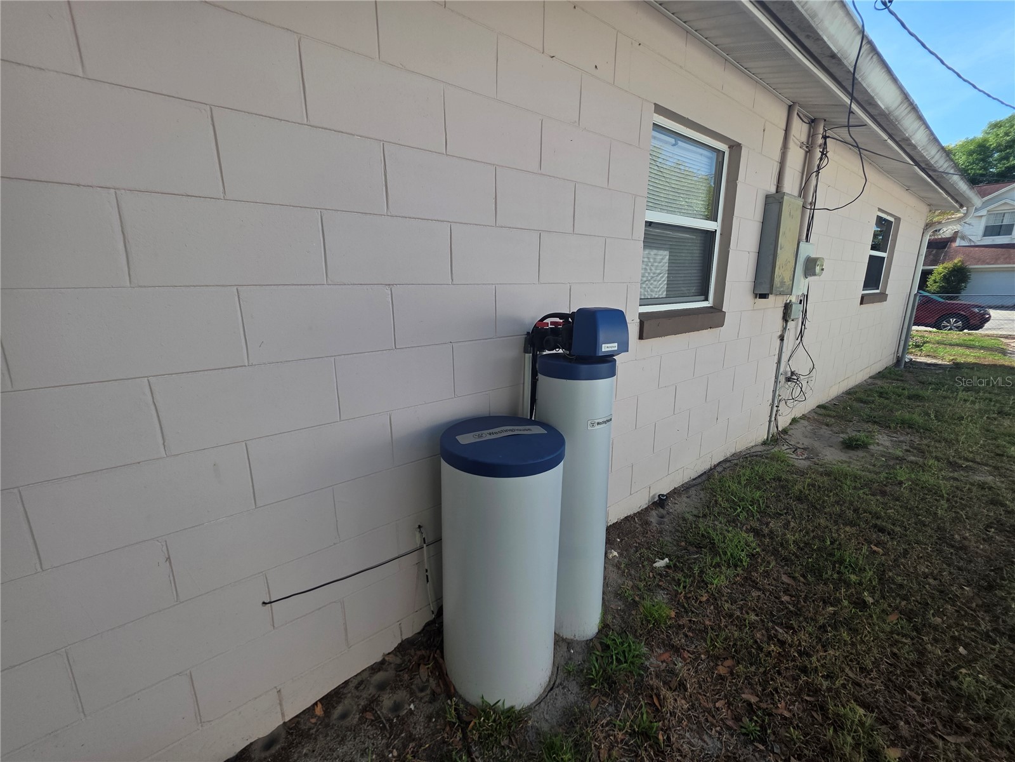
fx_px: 381
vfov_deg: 89.9
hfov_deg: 106.2
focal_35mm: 13
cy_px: 381
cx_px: 508
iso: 40
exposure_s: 1/784
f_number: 1.9
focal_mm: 2.2
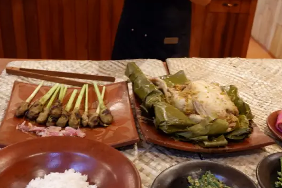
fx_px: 376
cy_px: 118
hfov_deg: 41.0
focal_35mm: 48
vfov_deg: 28.0
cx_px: 162
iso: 3200
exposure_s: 1/7.5
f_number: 4
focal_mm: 21.1
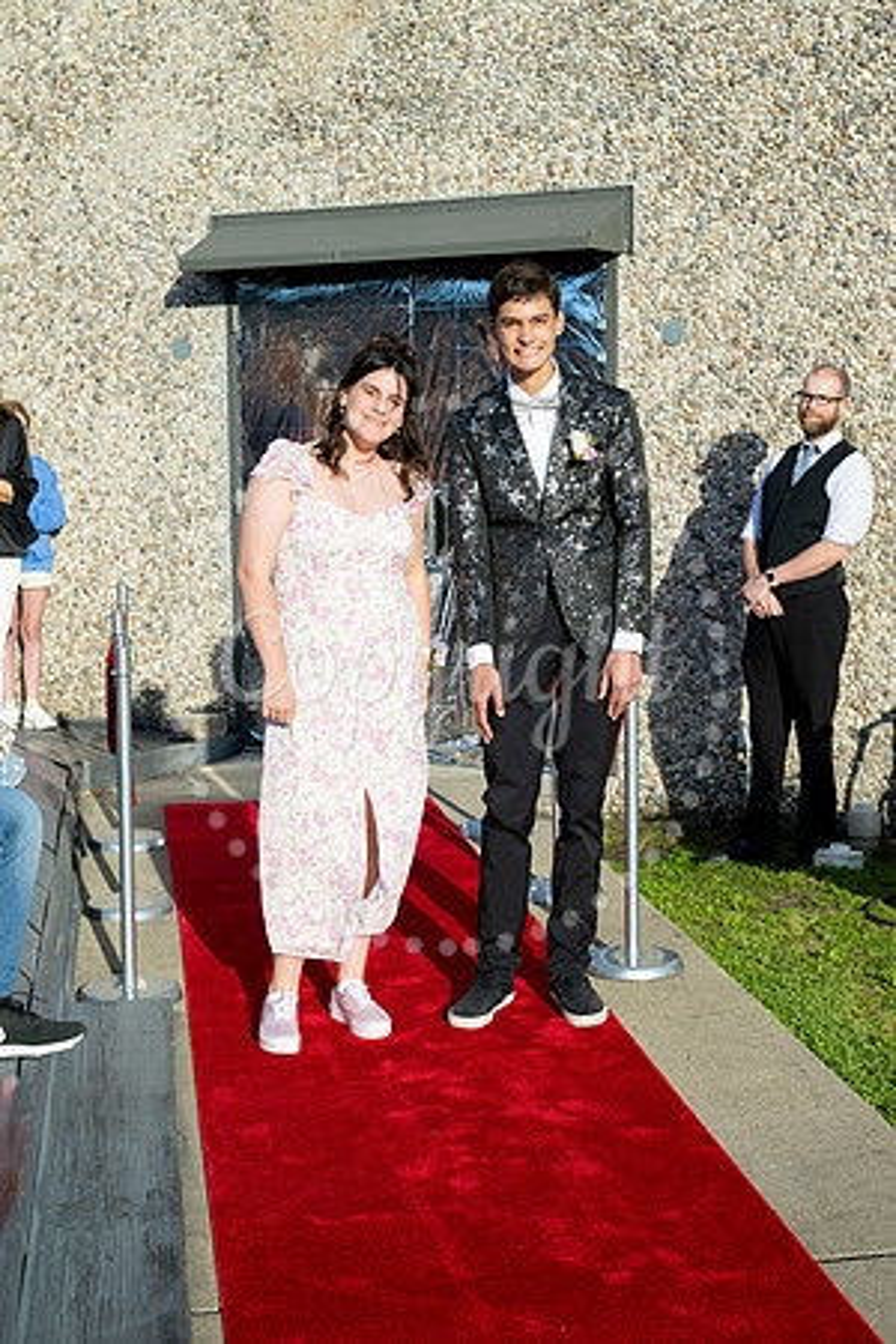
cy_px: 672
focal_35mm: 54
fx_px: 2016
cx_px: 448
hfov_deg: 25.1
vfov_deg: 36.9
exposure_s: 1/2500
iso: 400
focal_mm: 54
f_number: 5.6
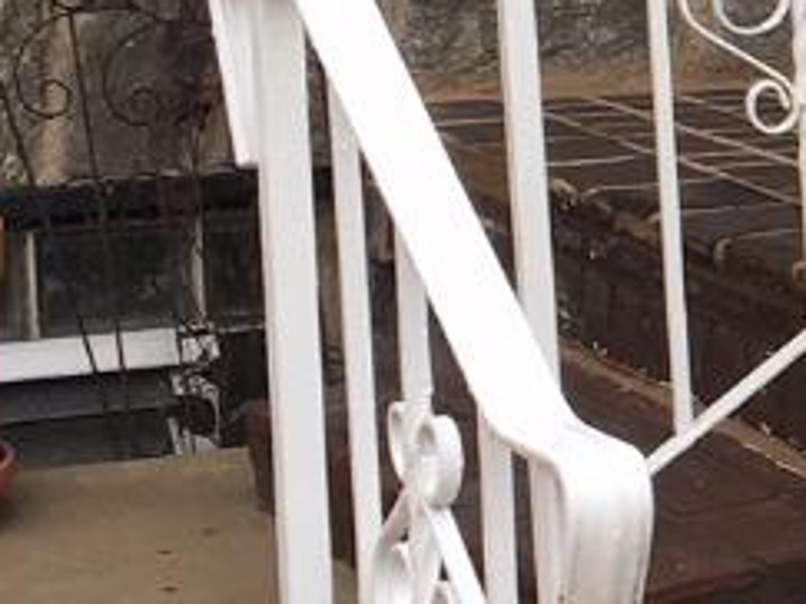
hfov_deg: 10.4
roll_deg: +1.9
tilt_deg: -7.4
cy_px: 166
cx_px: 1721
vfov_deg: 8.6
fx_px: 4003
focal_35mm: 172
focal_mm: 4.15
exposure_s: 1/120
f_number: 2.2
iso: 25
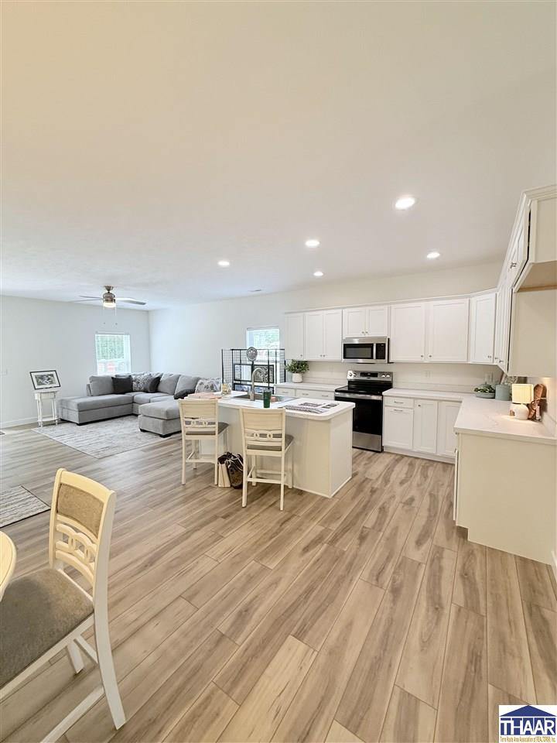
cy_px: 372
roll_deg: +0.0
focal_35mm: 14
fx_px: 300
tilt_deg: -1.7
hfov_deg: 85.7
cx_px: 278
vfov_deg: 102.1
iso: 125
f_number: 2.2
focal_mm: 2.22
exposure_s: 1/120
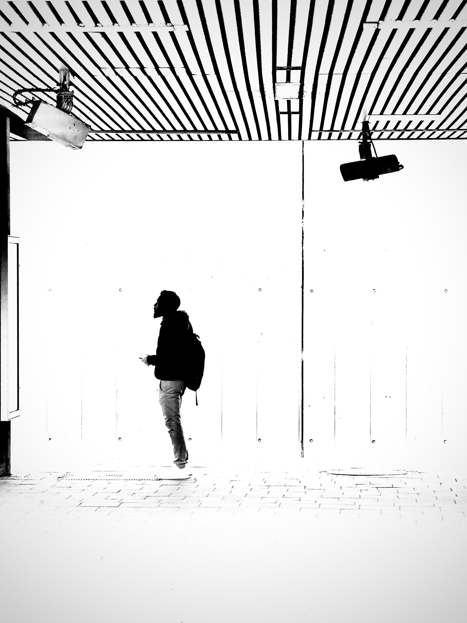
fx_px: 2159
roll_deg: +0.0
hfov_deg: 12.3
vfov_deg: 16.4
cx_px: 234
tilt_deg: -0.7
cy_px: 312
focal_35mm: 120
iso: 50
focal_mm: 15.66
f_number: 2.8
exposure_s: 1/572
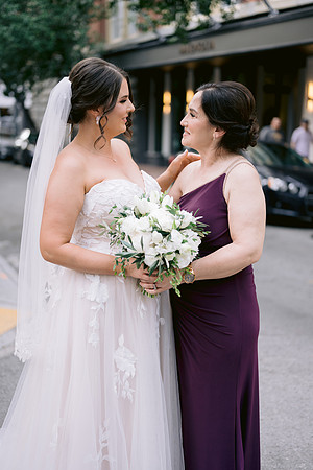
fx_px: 652
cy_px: 235
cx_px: 156
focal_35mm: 50
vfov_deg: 39.6
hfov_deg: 27.0
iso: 160
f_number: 1.8
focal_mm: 50
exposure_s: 1/500
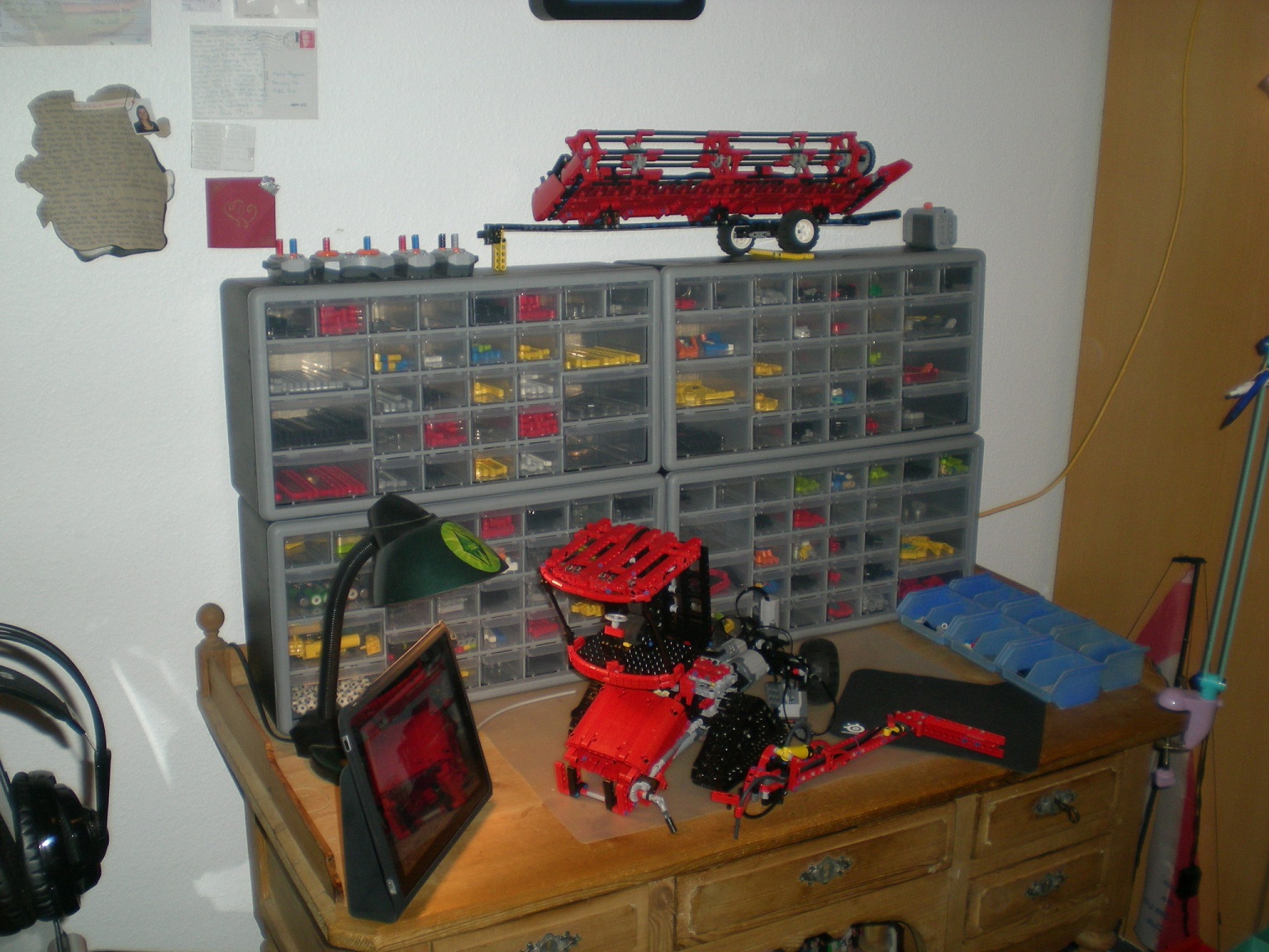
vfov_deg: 37.7
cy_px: 476
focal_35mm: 38
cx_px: 634
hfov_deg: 49.0
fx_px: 1393
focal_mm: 6.3
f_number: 3.1
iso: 100
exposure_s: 1/60
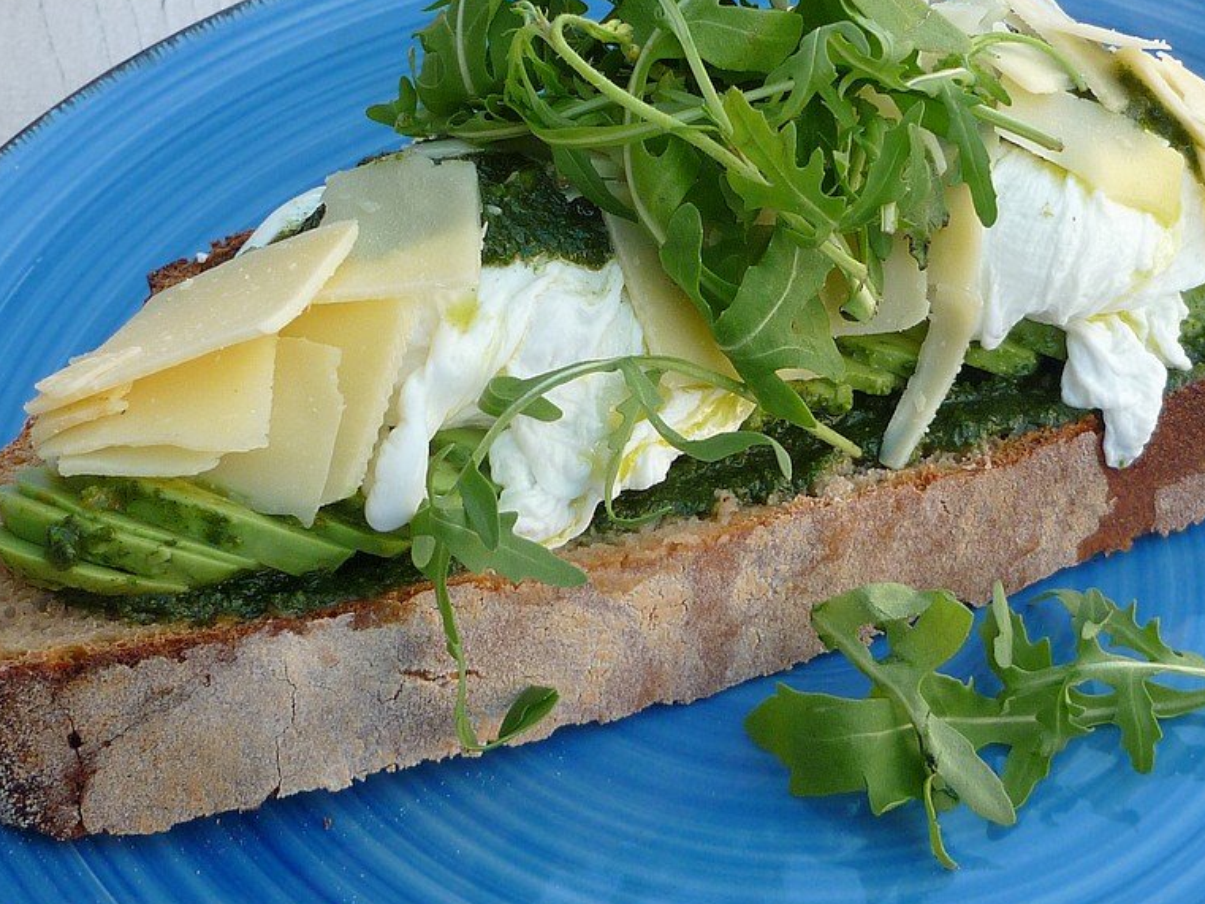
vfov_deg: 19.9
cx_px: 754
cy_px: 394
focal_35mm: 74
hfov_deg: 26.2
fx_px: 2576
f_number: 3
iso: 80
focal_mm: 6.4
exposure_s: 1/200
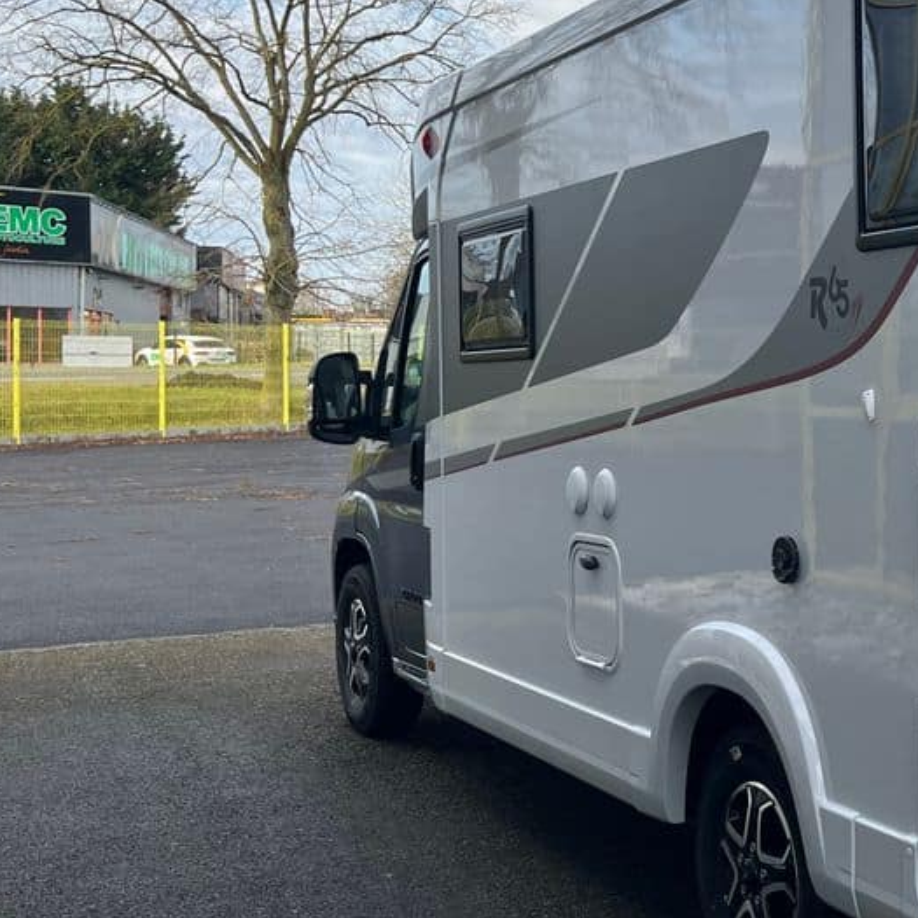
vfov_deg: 30.5
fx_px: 1680
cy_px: 416
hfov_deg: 27.5
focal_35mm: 56
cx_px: 1051
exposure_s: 1/751
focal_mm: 5.1
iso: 50
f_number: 1.6
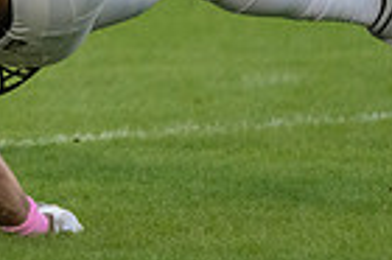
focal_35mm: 1395
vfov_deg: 1.0
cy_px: -228
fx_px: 15172
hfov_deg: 1.5
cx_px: -361
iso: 4000
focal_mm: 336
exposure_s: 1/1250
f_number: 5.6
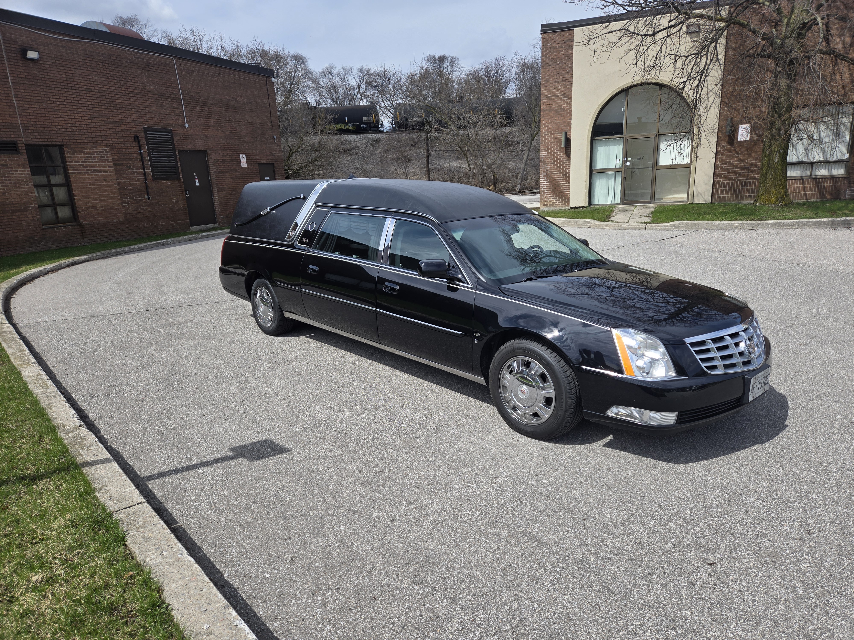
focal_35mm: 23
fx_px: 567
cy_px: 320
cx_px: 427
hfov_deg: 73.9
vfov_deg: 58.9
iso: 25
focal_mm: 5.4
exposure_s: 1/2391
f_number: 1.8
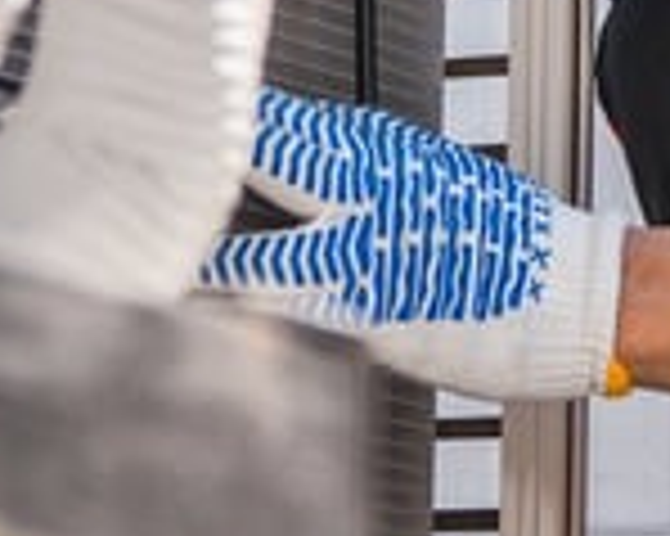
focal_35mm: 261
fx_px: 5168
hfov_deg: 7.4
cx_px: 715
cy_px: -358
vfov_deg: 5.8
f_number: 2.8
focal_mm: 34.5
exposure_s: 1/500
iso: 100
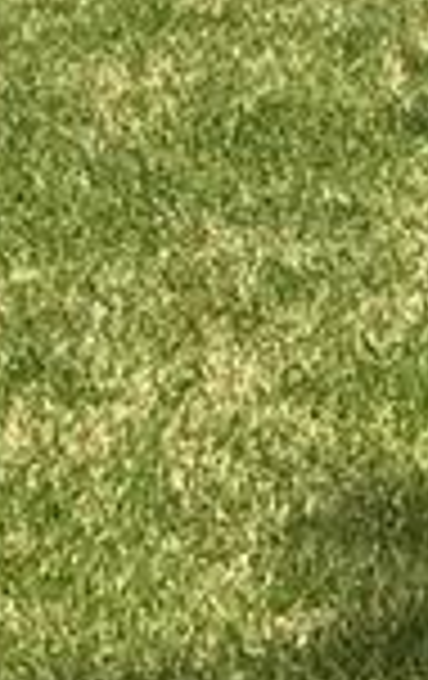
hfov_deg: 6.3
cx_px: 149
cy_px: -639
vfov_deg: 9.5
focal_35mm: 208
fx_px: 3864
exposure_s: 1/1730
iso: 25
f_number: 1.8
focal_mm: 3
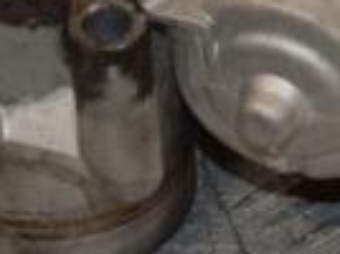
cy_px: -33
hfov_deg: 3.8
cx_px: 188
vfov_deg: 2.9
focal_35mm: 517
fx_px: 5069
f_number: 7.1
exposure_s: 1/200
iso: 800
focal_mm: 80
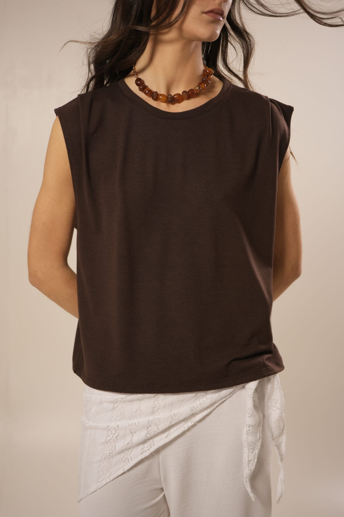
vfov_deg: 39.6
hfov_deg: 27.0
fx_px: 717
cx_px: 172
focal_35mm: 50
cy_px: 258
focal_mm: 50
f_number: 2.8
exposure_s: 1/100
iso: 400
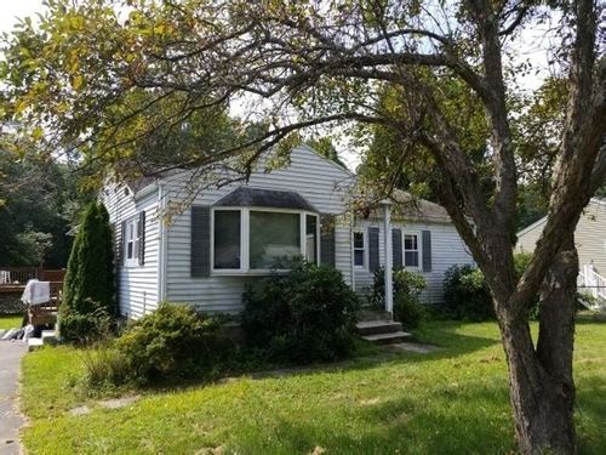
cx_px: 303
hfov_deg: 67.3
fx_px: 455
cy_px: 228
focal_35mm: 26
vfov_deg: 53.1
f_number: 1.7
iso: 50
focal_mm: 4.25
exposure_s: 1/1328
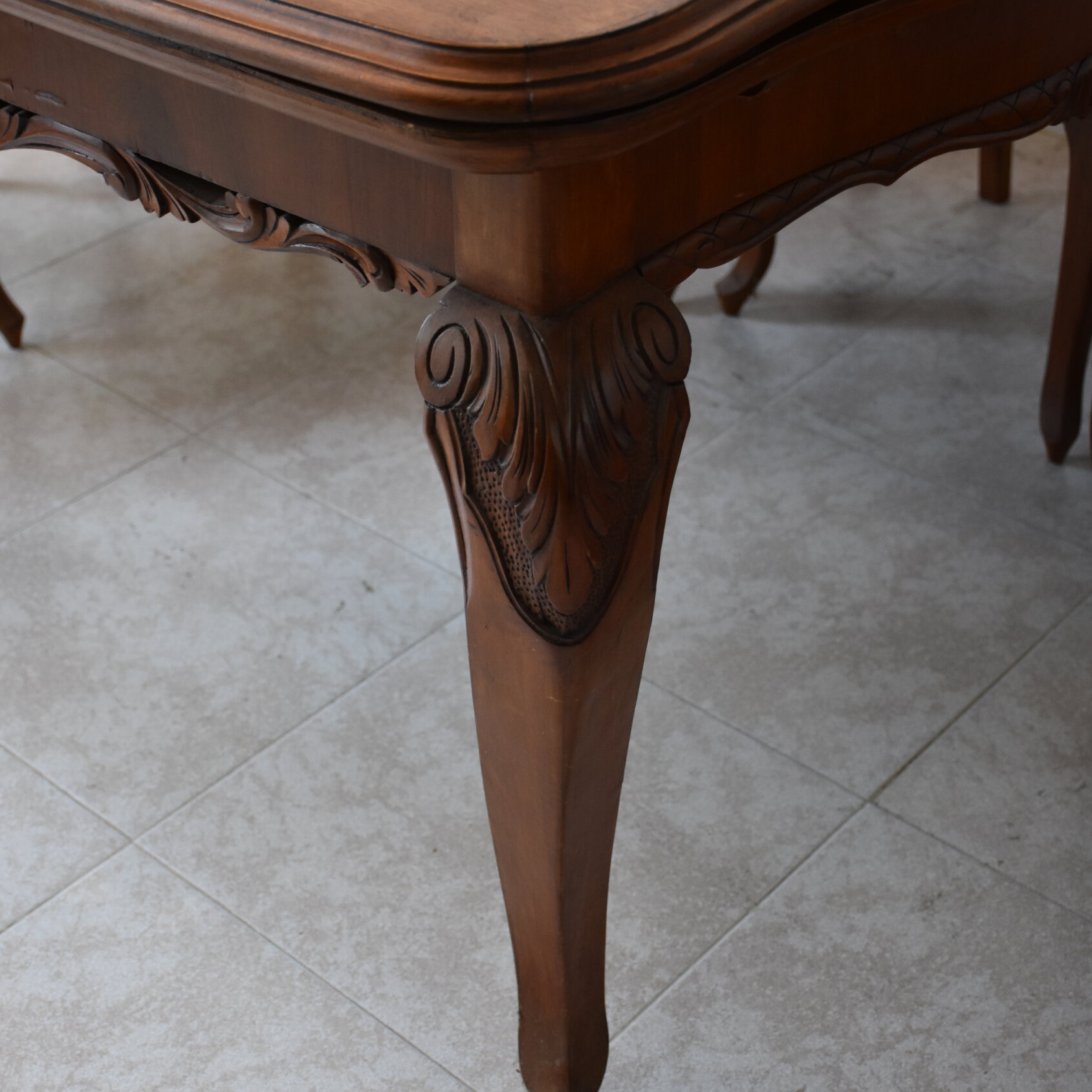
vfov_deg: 29.5
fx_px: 2070
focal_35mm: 58
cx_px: 551
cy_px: 460
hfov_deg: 29.6
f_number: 4
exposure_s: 1/60
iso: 900
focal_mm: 30
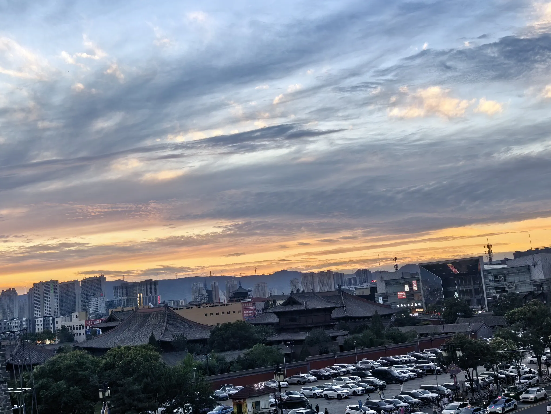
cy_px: 151
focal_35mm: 48
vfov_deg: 30.1
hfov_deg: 39.5
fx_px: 764
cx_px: 229
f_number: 1.4
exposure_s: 1/297
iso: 50
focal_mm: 6.98
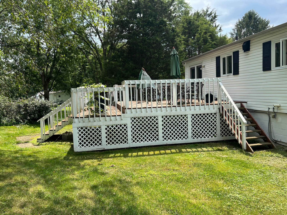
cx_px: 144
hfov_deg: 67.3
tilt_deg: -3.9
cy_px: 108
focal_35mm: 26
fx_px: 216
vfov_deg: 53.1
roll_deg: +2.3
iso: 50
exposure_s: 1/1377
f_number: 1.5
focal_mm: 5.7
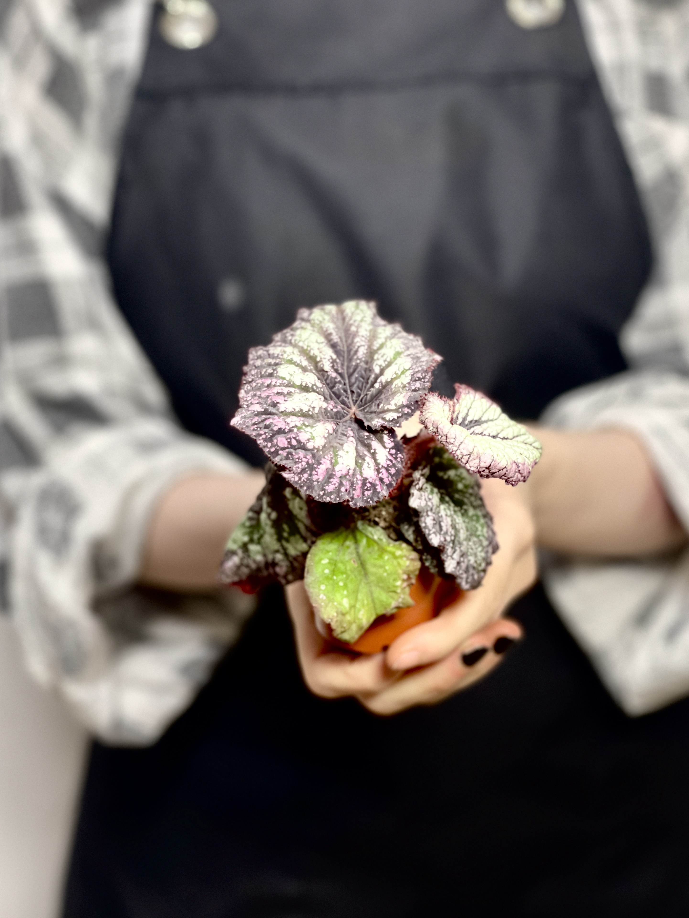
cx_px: 338
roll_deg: +1.0
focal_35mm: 67
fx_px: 1778
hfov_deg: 21.9
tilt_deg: -17.8
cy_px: 477
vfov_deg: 29.0
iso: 250
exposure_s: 1/100
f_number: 2.2
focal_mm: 7.5
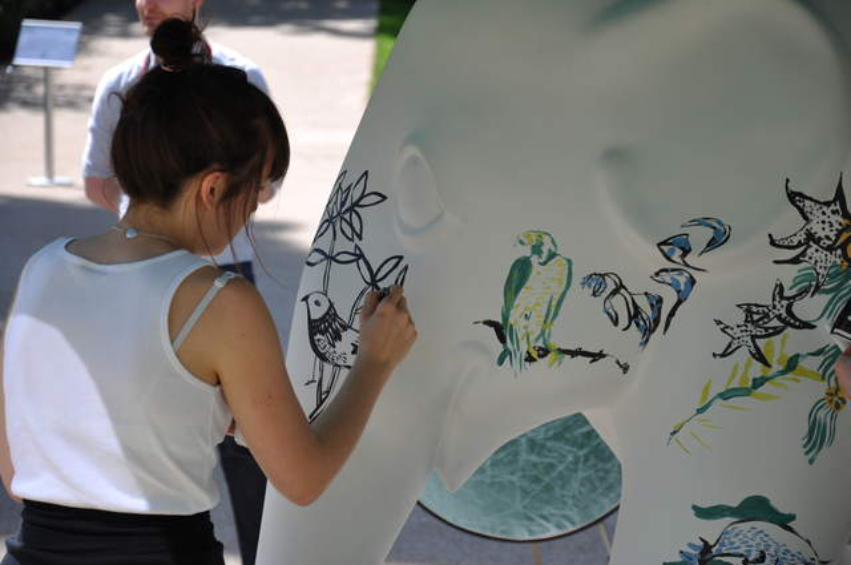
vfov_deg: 9.9
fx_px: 3258
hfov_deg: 14.9
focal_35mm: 138
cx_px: 426
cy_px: 282
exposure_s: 1/250
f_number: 5.6
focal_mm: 92
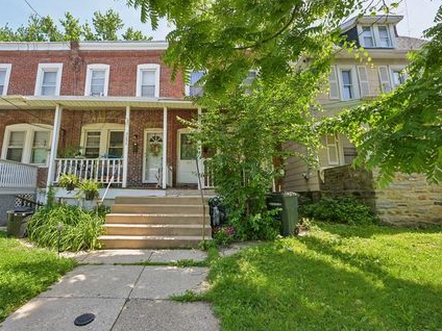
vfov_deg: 74.7
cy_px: 163
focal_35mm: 17
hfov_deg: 90.5
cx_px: 192
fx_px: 217
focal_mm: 15
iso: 100
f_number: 8
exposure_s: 1/40
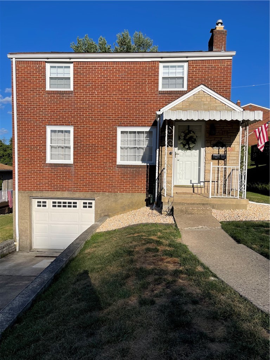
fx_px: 260
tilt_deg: -2.2
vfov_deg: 69.4
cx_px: 135
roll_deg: -0.5
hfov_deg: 54.9
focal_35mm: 25
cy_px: 180
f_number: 1.6
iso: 32
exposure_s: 1/4902
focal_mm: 5.1
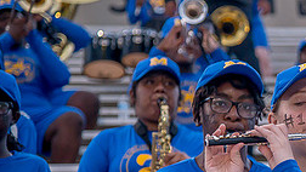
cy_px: 117
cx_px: 346
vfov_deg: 5.5
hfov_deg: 9.6
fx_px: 1802
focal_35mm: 222
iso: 400
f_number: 4
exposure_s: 1/200
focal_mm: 92
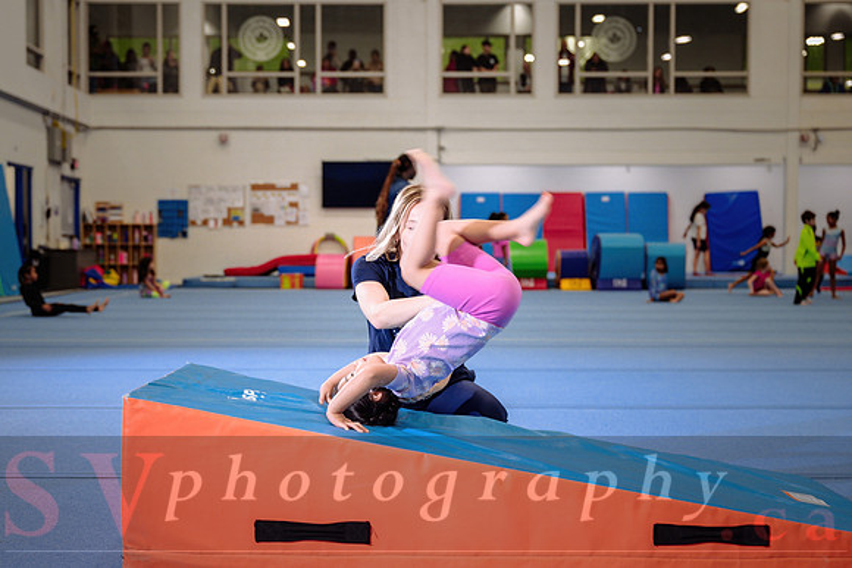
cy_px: 295
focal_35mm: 57
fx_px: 1338
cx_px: 371
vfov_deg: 24.0
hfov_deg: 35.3
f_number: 3.5
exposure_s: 1/160
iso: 800
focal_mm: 50
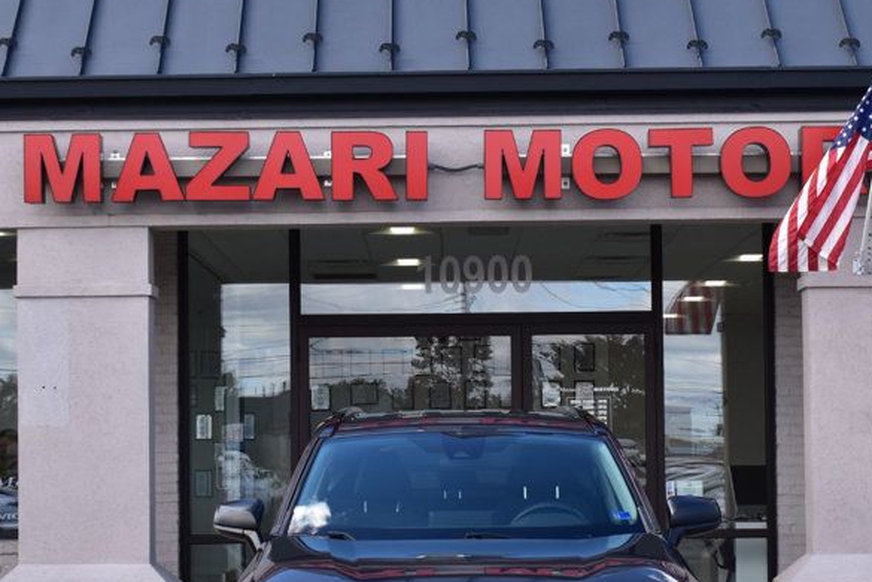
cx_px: 452
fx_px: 2035
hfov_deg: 24.2
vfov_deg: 16.2
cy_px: 416
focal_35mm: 84
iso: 400
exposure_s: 1/200
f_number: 10
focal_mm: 32
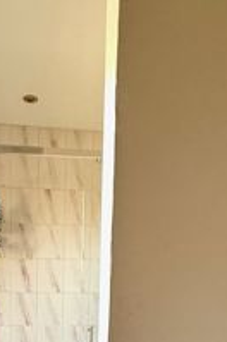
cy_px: 344
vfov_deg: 42.6
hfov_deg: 33.1
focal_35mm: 39
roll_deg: -0.2
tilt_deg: -6.0
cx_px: 46
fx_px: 370
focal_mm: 2.22
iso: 320
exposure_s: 1/89
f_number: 2.2
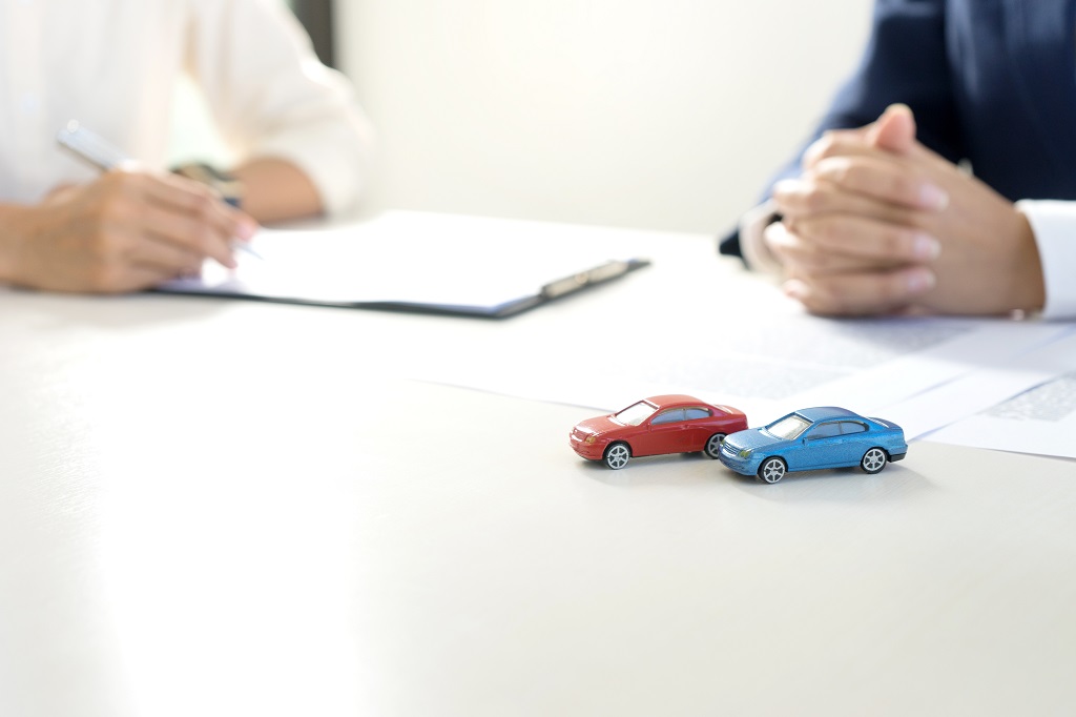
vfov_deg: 26.0
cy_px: 358
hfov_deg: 38.2
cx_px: 538
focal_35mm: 52
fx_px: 1554
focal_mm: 52
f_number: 4.5
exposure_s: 1/125
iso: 250
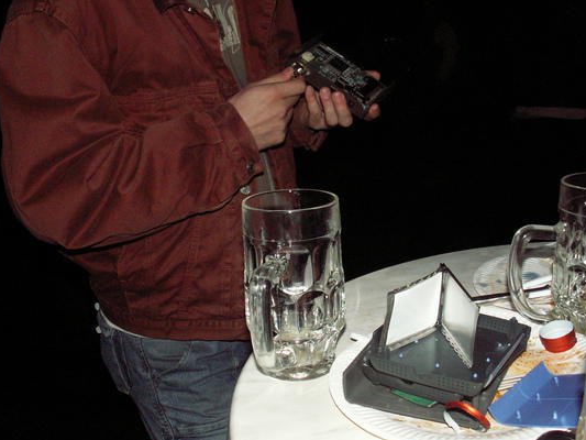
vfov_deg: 34.3
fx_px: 711
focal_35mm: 42
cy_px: 245
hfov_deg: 44.8
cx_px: 311
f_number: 2.8
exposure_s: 1/40
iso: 160
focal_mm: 5.86
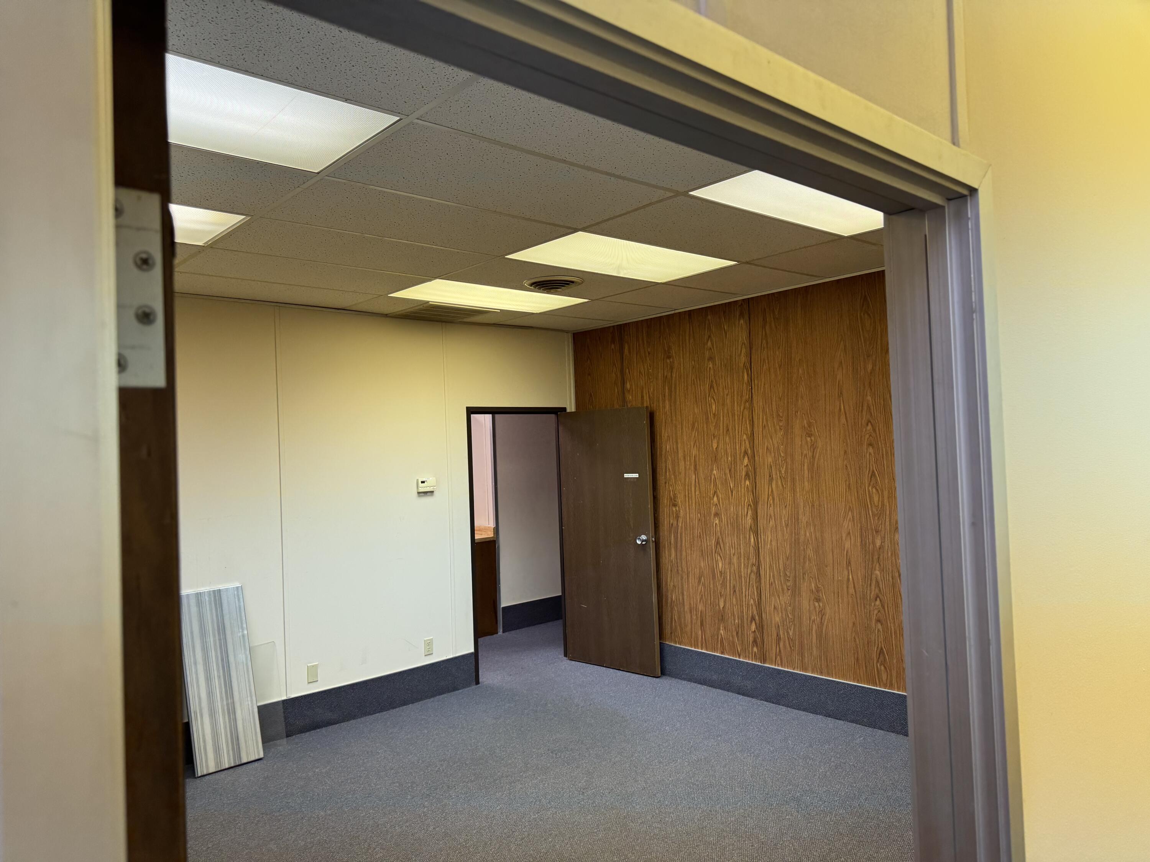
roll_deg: +2.0
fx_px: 797
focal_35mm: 24
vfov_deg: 56.8
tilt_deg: +0.8
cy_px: 431
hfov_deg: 71.6
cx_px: 575
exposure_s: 1/120
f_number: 1.78
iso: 160
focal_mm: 6.76
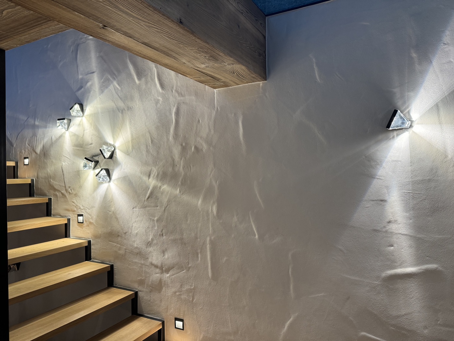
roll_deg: +0.8
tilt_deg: +0.7
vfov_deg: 56.8
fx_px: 315
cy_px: 170
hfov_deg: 71.6
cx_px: 227
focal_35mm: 24
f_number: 1.78
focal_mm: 6.86
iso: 200
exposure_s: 1/80
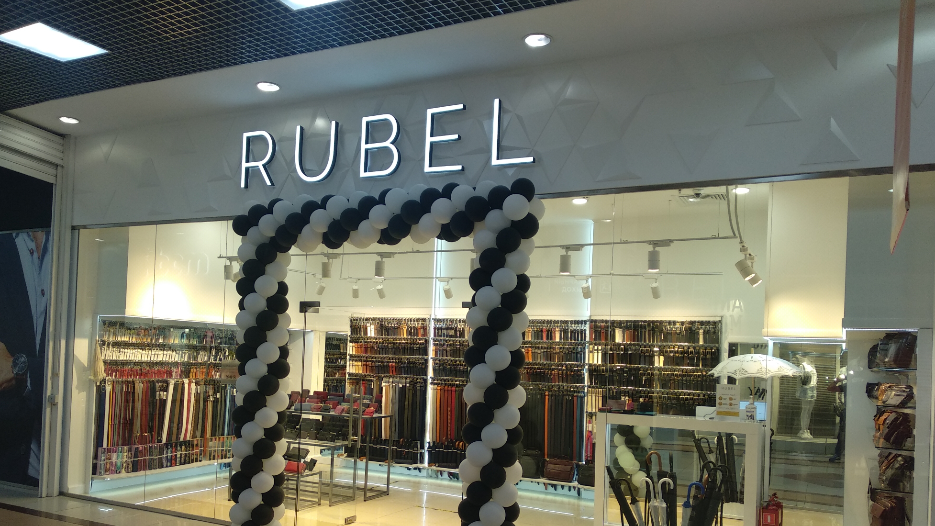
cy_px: 352
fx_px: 719
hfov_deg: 66.1
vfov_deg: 39.7
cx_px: 470
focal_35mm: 29
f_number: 2.2
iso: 200
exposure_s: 1/50
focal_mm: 3.81
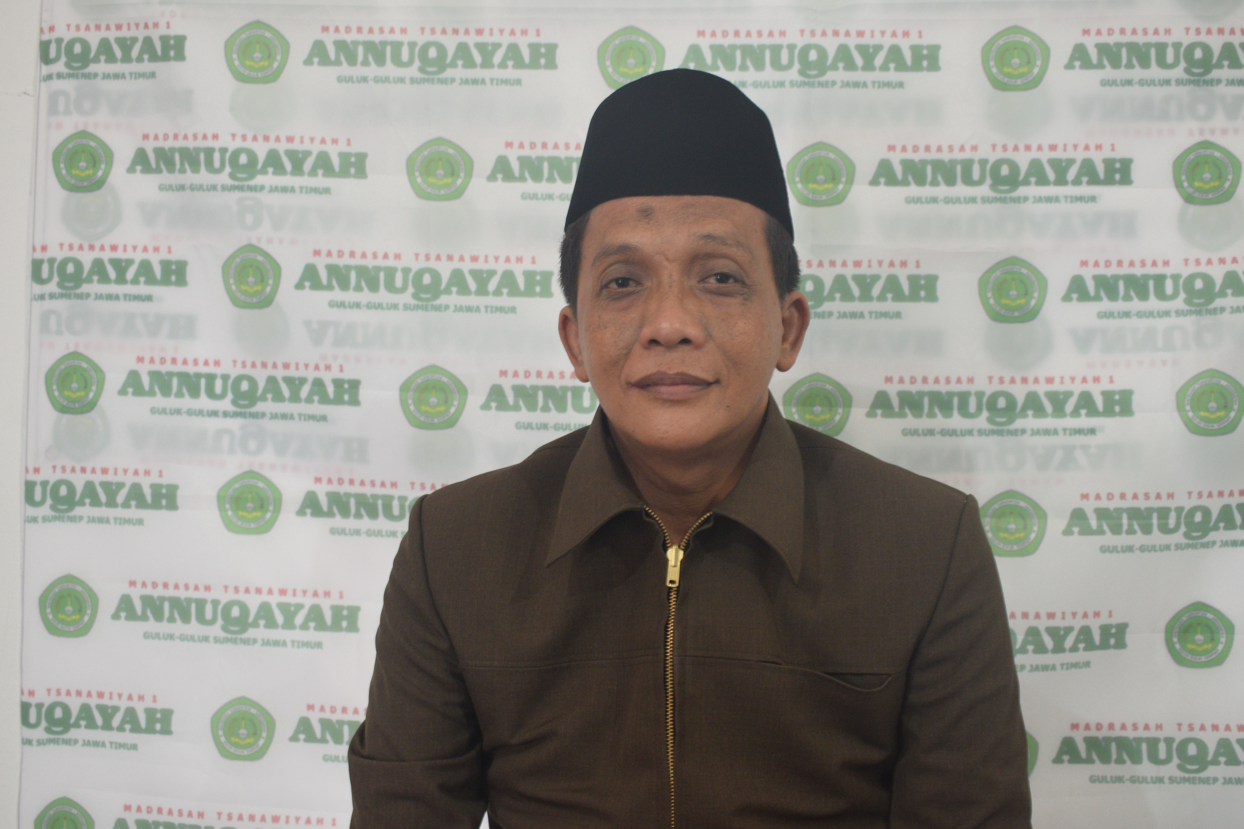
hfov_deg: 46.4
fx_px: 1451
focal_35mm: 42
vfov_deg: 31.9
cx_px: 622
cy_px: 414
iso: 800
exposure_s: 1/10
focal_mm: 28
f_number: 5.6
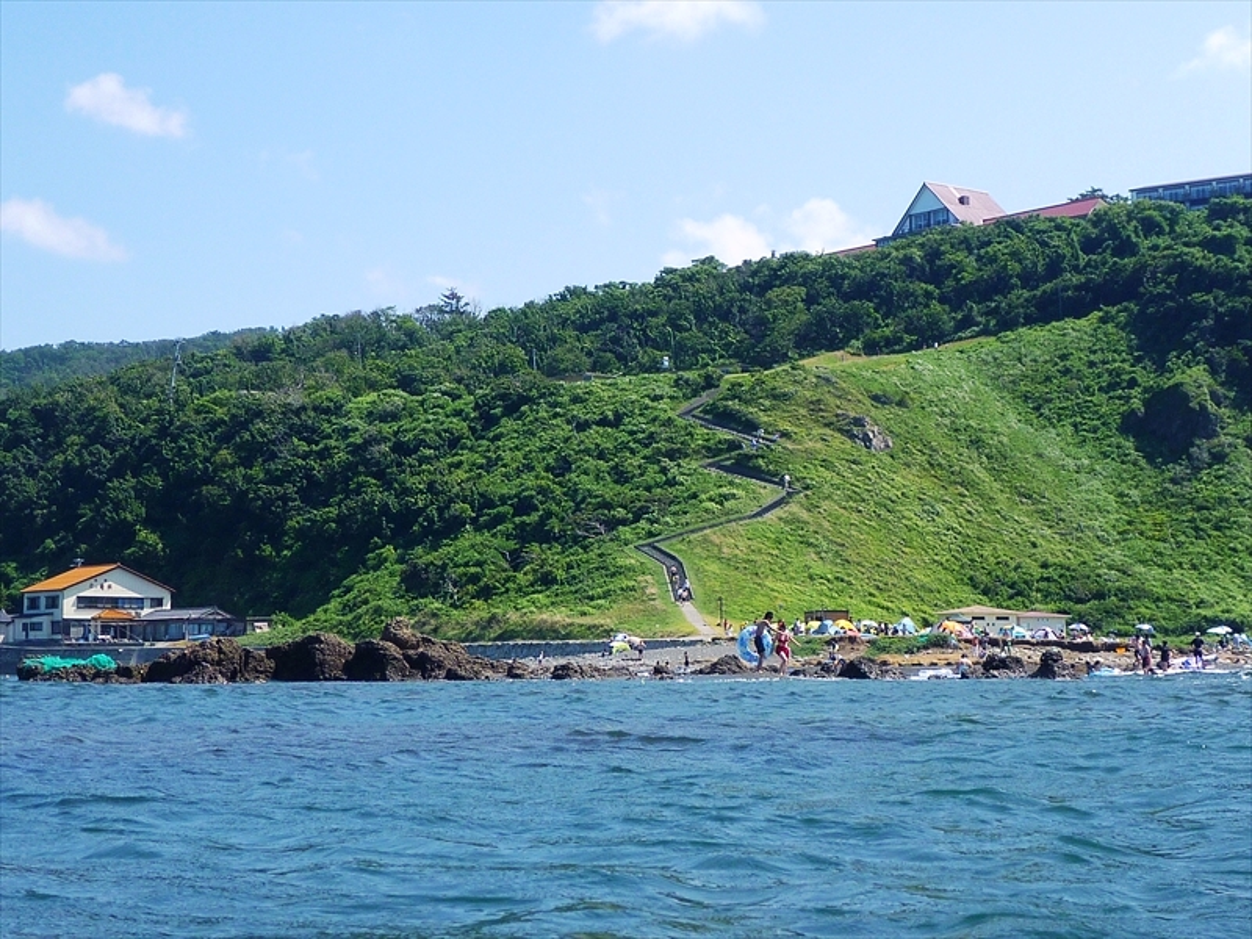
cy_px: 470
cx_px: 626
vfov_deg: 22.6
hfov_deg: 29.8
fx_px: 2351
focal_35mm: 65
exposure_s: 1/500
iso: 100
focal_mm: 7.4
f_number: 4.2
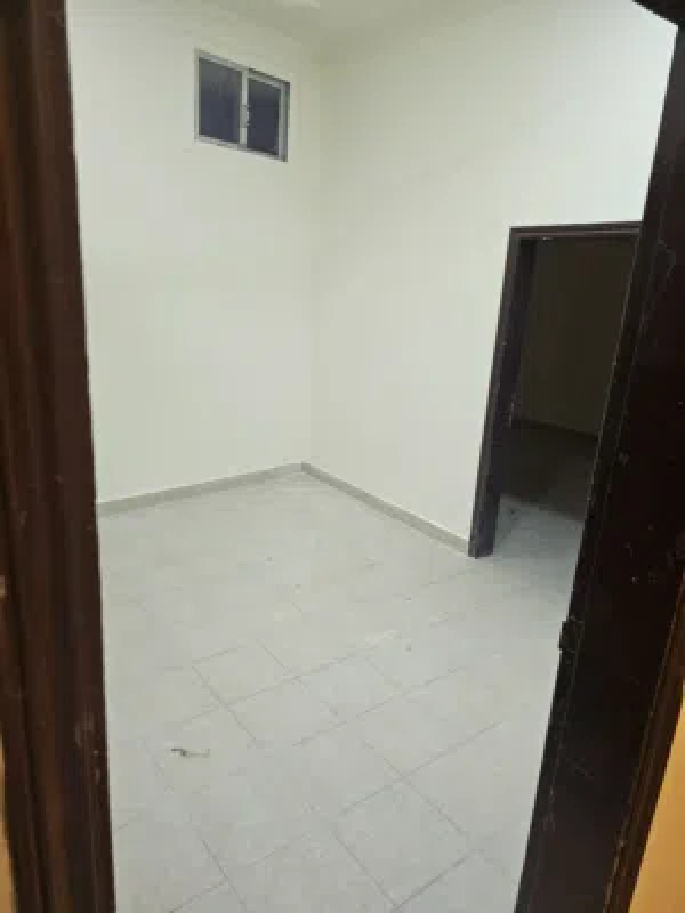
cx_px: 342
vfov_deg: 73.9
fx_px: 607
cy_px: 456
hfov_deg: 58.9
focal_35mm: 23
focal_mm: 6.3
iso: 400
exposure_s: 1/100
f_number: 1.7
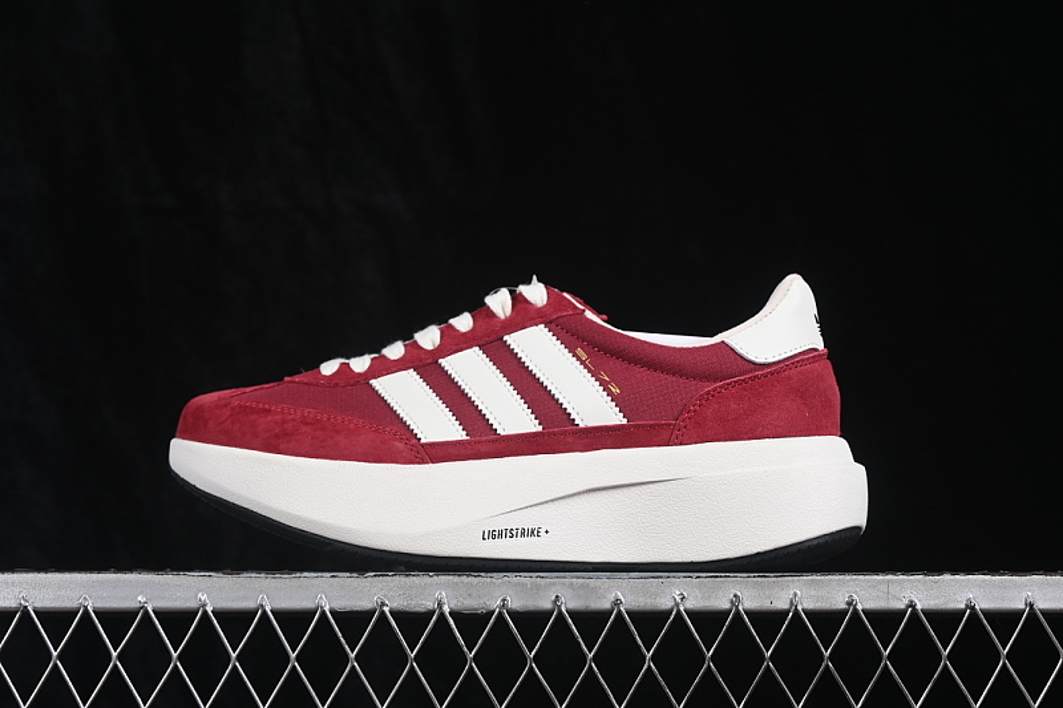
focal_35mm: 75
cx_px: 532
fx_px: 2214
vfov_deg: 18.2
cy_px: 354
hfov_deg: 27.0
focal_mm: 50
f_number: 8
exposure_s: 1/80
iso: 160
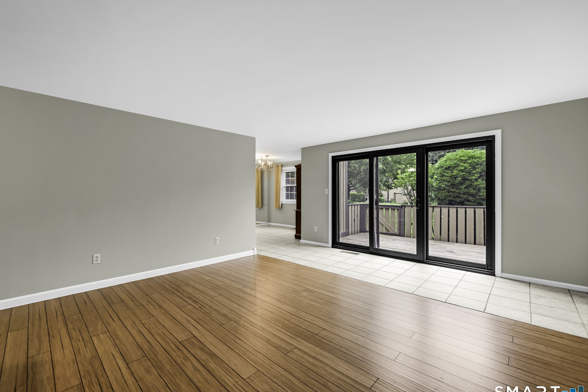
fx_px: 245
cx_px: 273
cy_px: 193
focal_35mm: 15
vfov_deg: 77.3
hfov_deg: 100.2
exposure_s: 1/250
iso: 320
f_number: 8
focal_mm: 14
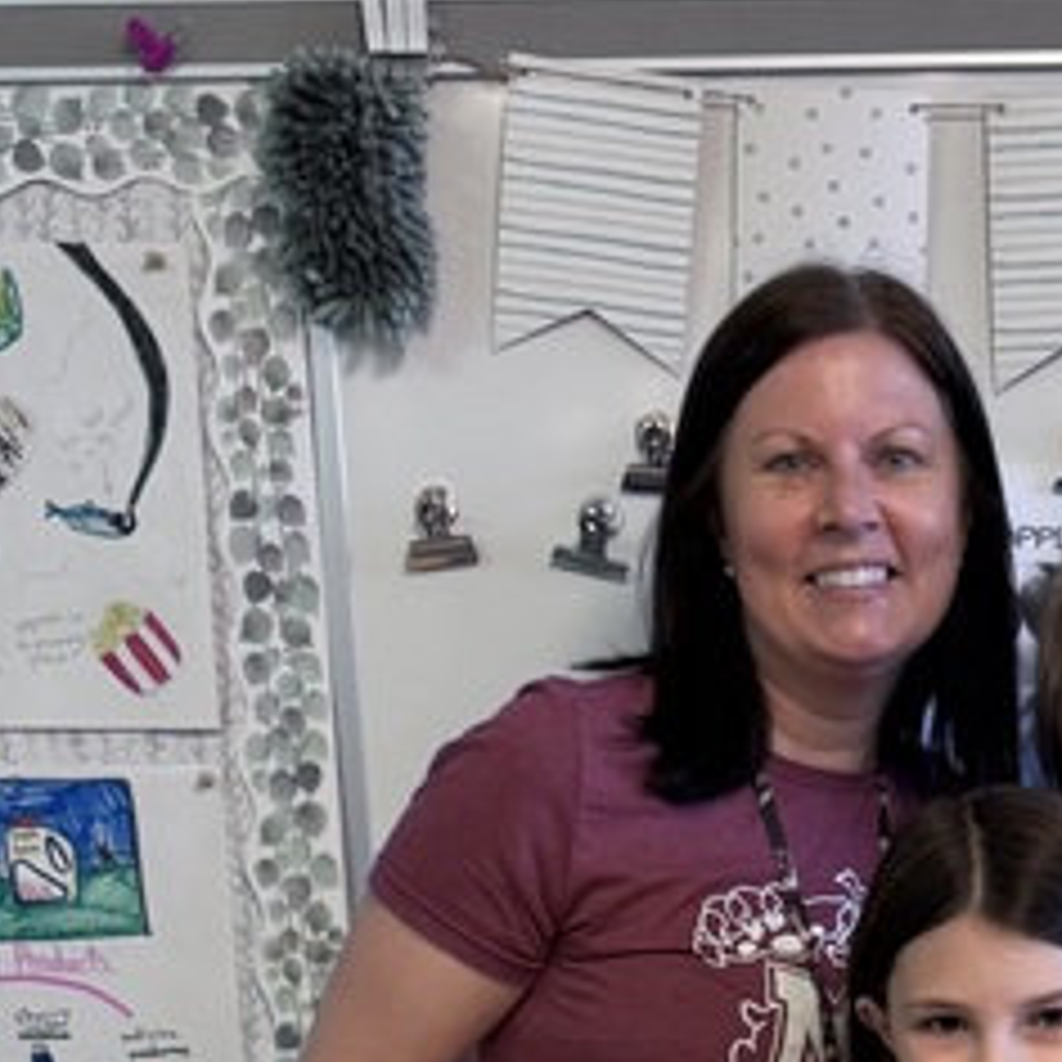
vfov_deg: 16.2
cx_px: 1040
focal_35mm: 92
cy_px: 1868
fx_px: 3193
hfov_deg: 18.4
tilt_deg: -19.8
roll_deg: +0.9
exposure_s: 1/60
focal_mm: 6.76
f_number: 1.78
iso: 160
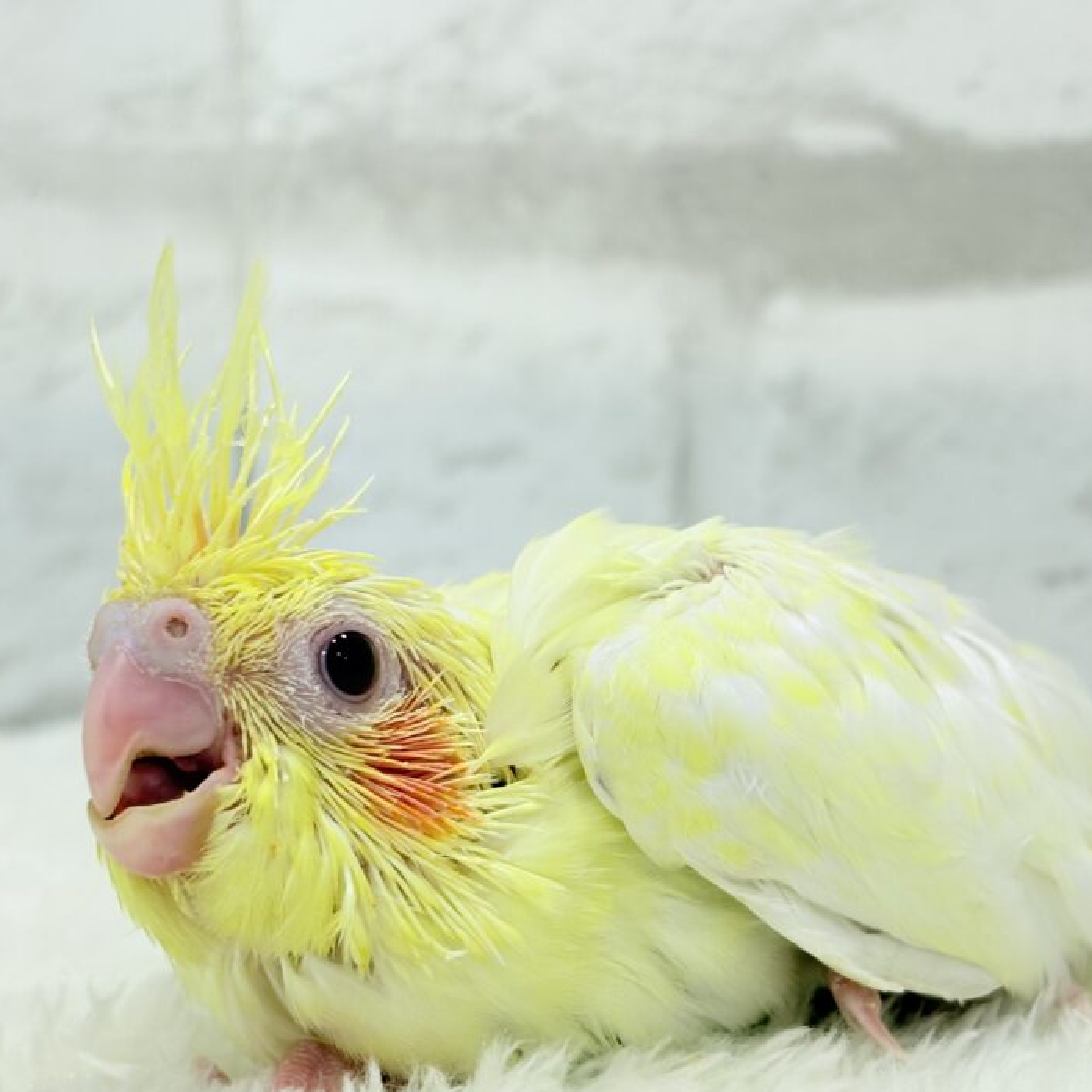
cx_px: 549
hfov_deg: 21.9
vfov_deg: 21.9
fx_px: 2820
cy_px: 624
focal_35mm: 79
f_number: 1.6
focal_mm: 5.96
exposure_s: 1/50
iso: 25
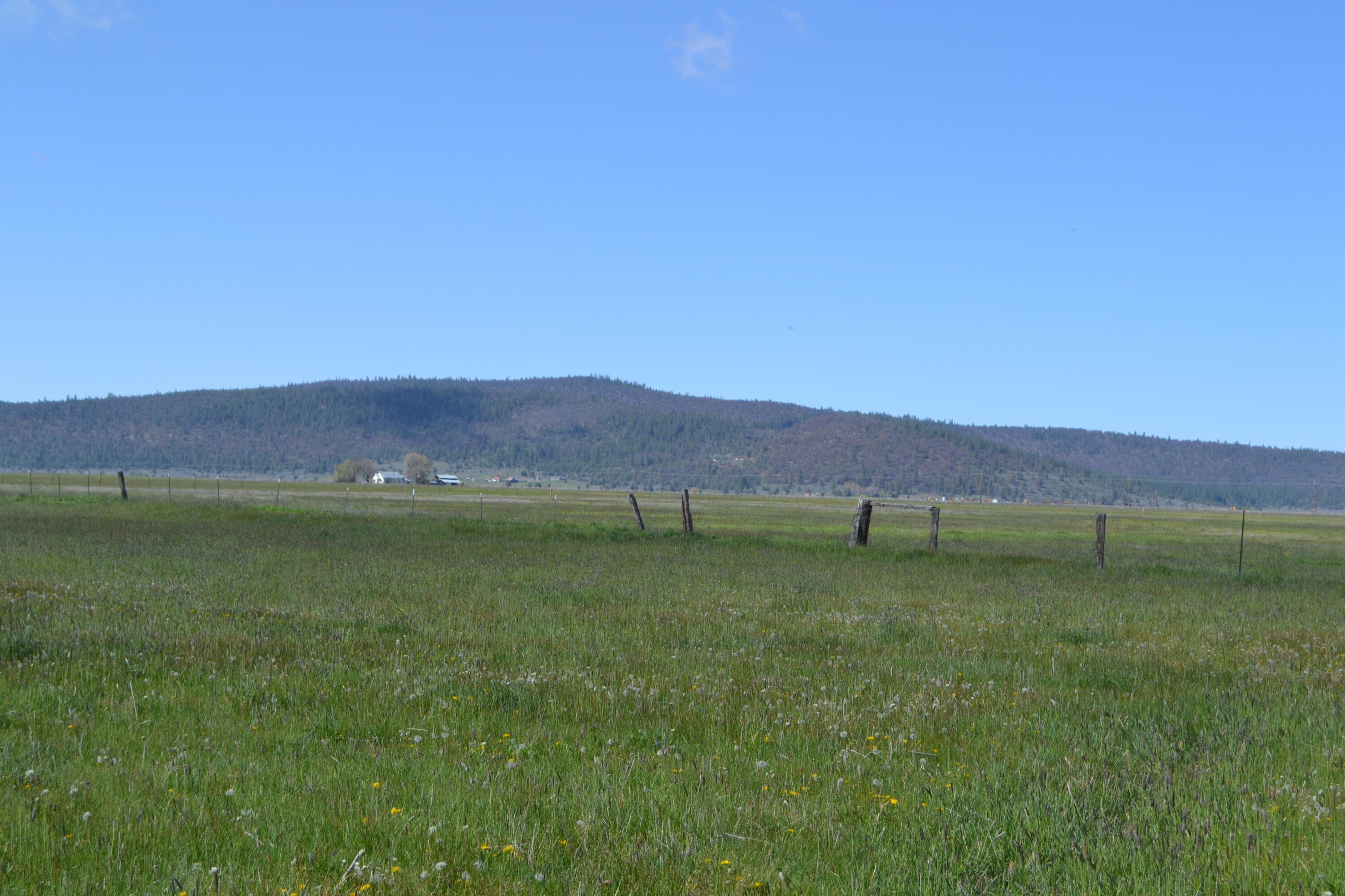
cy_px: 448
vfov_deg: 25.8
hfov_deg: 37.9
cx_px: 672
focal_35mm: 52
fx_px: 1961
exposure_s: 1/200
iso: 100
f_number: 7.1
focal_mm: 35
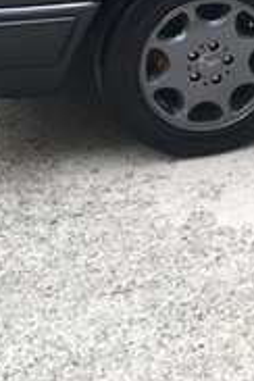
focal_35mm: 109
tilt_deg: -13.3
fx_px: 1153
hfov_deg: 11.9
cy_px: -113
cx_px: 408
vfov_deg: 17.6
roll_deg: -1.0
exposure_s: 1/100
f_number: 2.2
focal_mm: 4.15
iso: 32
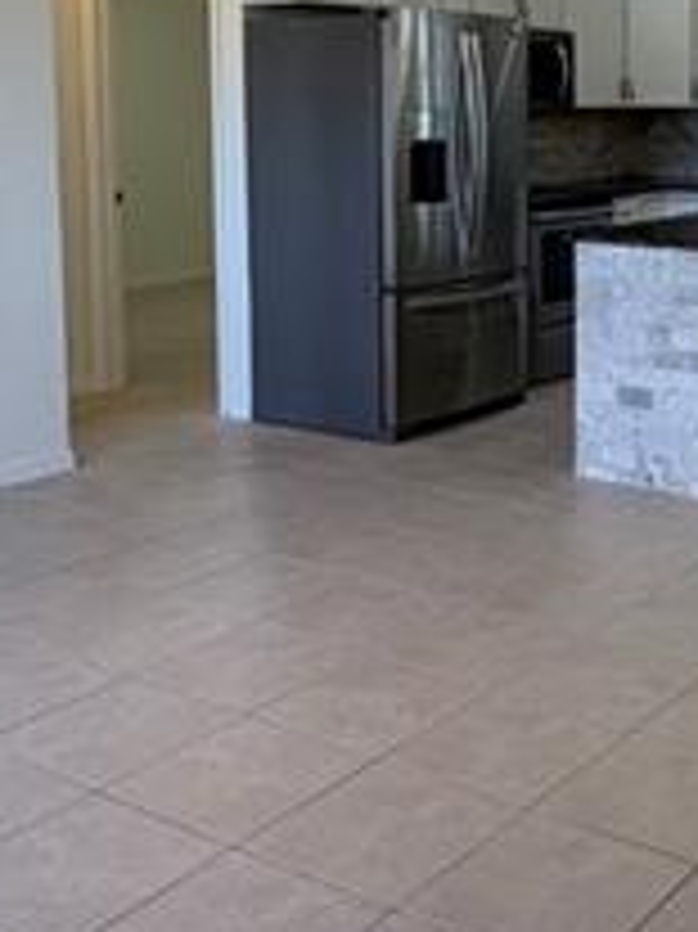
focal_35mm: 52
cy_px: 230
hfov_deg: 26.6
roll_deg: -0.1
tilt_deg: -4.6
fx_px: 1399
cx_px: 684
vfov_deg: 36.0
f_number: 2.2
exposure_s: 1/120
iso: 125
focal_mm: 2.22
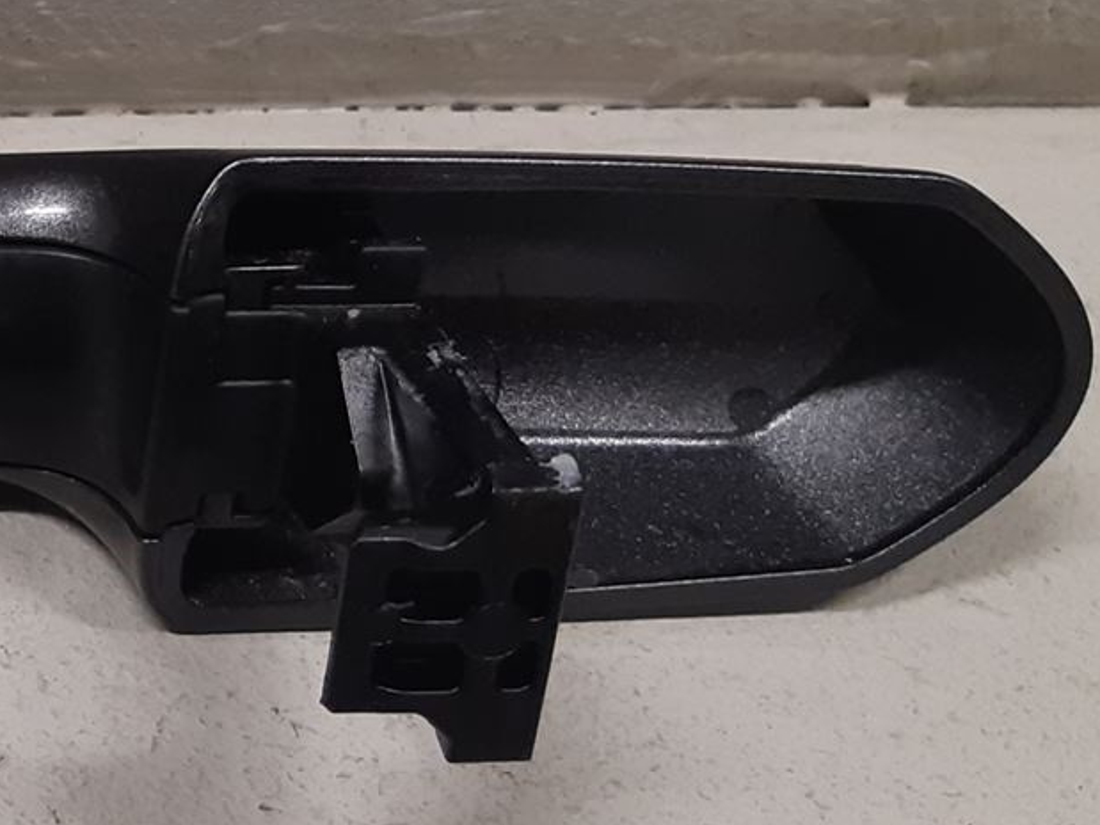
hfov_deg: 19.8
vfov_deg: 17.1
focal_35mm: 86
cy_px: 331
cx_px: -546
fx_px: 2732
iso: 125
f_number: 1.7
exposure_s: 1/50
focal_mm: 3.93
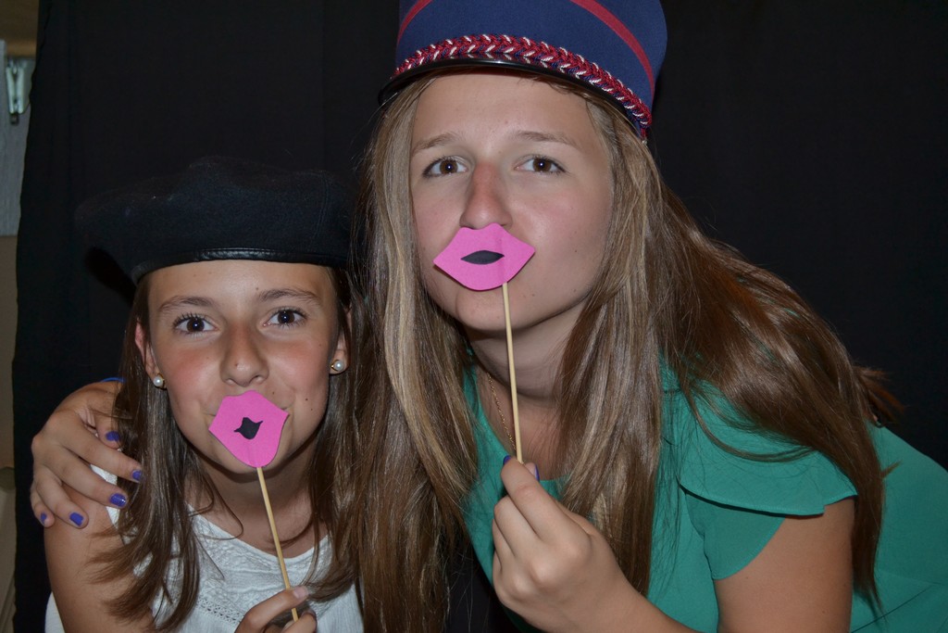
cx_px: 474
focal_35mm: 44
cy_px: 316
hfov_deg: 45.0
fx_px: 1146
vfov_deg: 30.9
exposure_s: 1/30
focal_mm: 29
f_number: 4.5
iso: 800
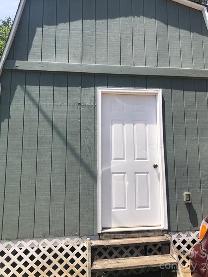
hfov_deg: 45.4
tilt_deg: +10.1
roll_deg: +0.0
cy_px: 128
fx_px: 249
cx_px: 112
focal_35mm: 31
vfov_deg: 58.3
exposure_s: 1/1715
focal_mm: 3.99
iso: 20
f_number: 1.8
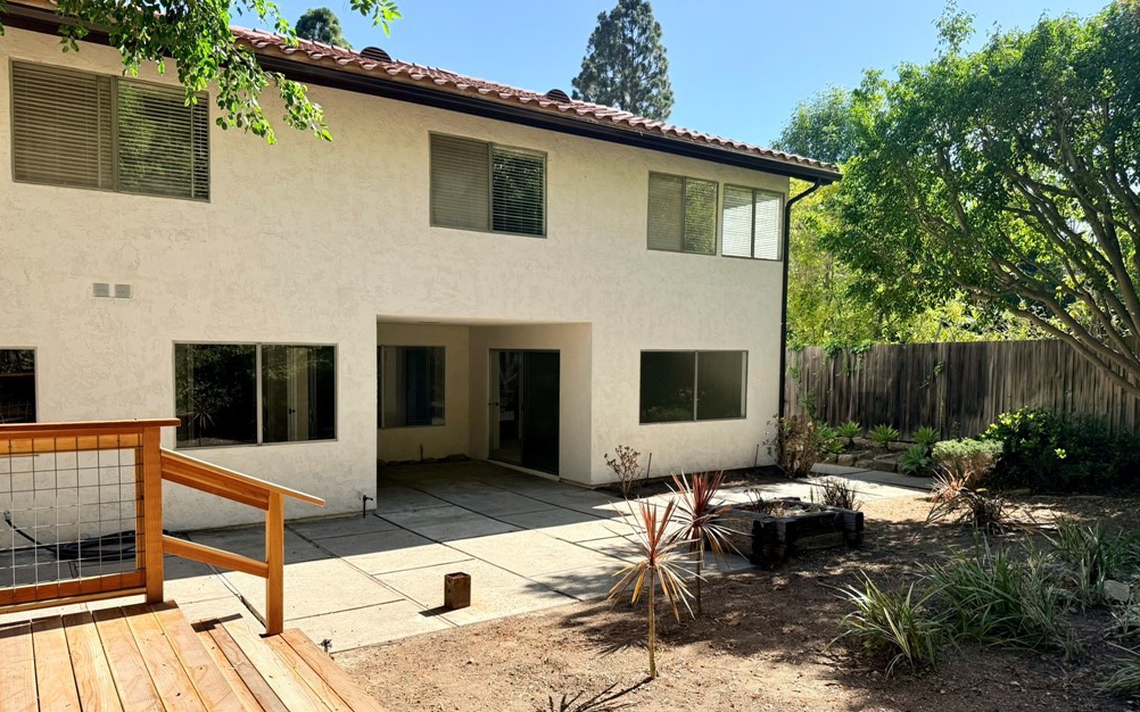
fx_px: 808
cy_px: 398
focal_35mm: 26
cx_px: 578
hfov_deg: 70.4
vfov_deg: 47.5
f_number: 1.78
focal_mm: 6.76
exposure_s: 1/2445
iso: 100
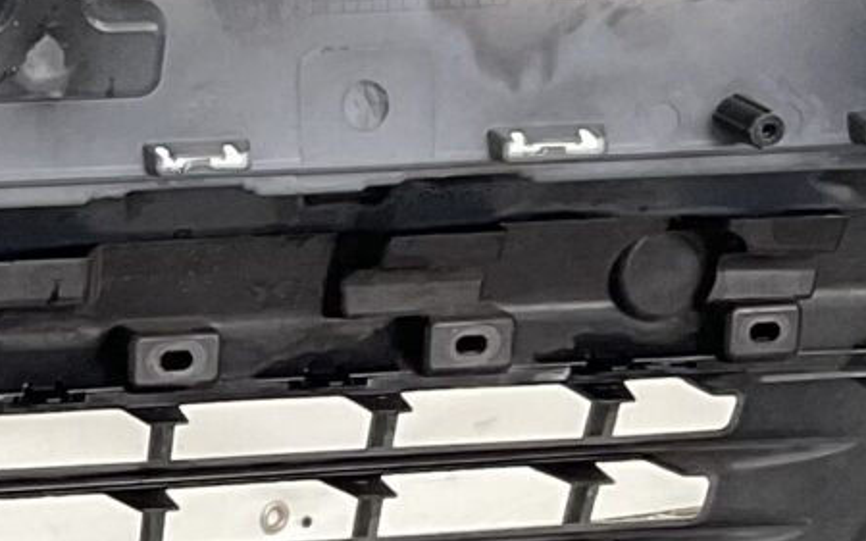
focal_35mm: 175
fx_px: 4129
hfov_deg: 11.0
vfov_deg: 7.3
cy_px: 882
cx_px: -812
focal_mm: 3
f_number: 1.8
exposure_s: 1/120
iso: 40
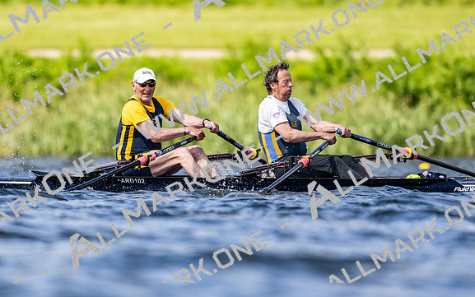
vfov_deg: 1.4
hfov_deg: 2.3
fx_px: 11939
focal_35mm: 922
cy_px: 142
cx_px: 237
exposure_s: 1/2500
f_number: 4
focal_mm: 600
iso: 400
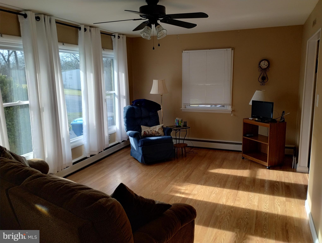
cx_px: 161
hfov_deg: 63.4
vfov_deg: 49.9
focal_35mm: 28
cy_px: 122
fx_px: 261
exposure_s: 1/120
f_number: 1.8
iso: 151
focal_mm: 4.27
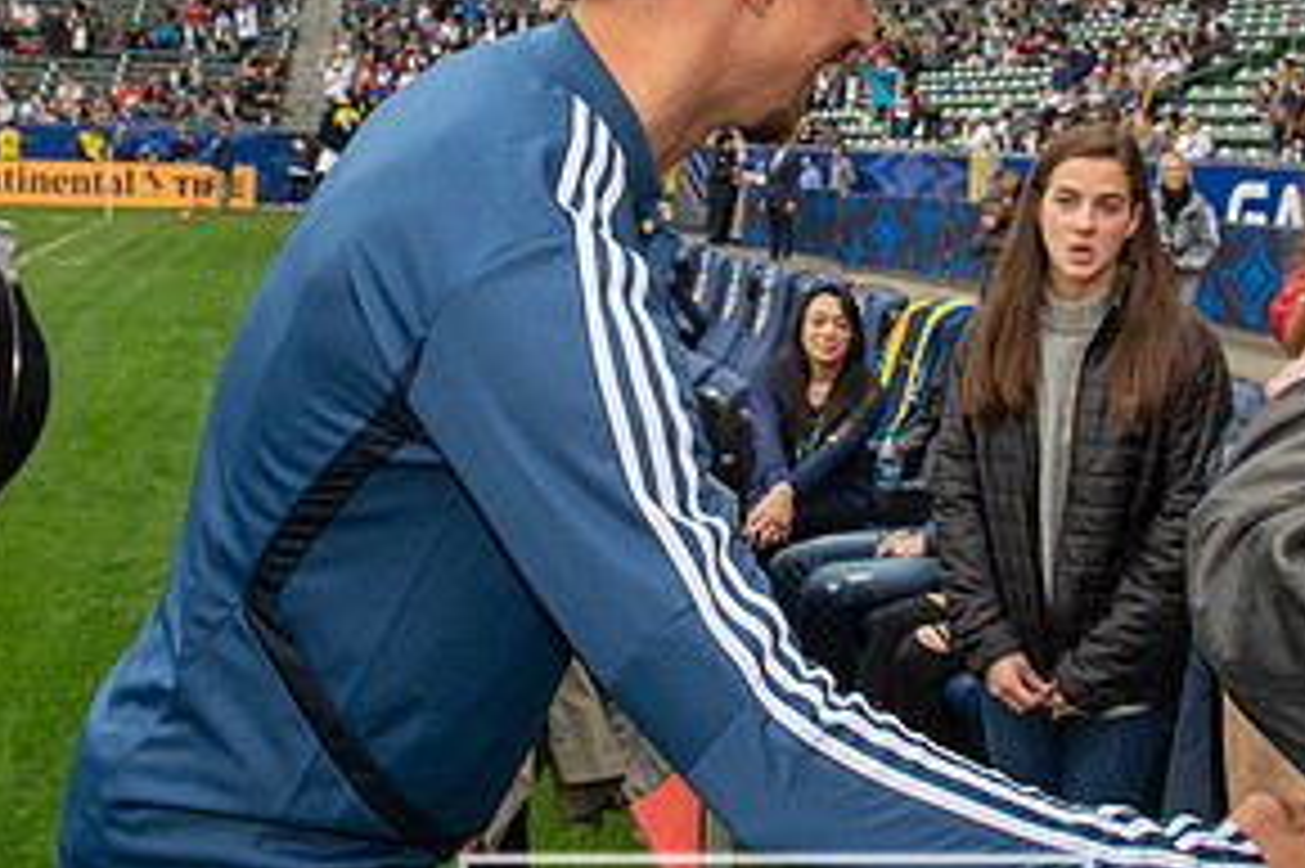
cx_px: 774
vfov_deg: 27.7
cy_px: 241
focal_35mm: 48
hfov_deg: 41.0
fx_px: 1739
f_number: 7.1
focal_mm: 24
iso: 500
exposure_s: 1/200
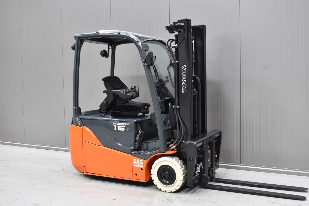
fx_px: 348
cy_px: 103
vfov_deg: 33.0
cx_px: 154
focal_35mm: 40
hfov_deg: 47.9
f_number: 5
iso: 1600
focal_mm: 27
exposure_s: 1/25
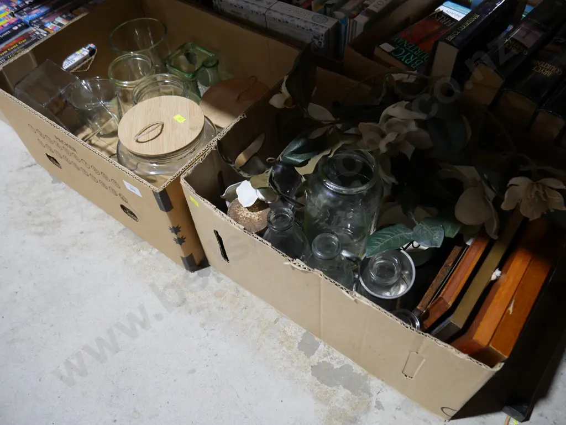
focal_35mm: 28
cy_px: 212
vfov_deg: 49.8
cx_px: 283
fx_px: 458
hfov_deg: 63.4
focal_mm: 14
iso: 500
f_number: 4
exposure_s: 1/60
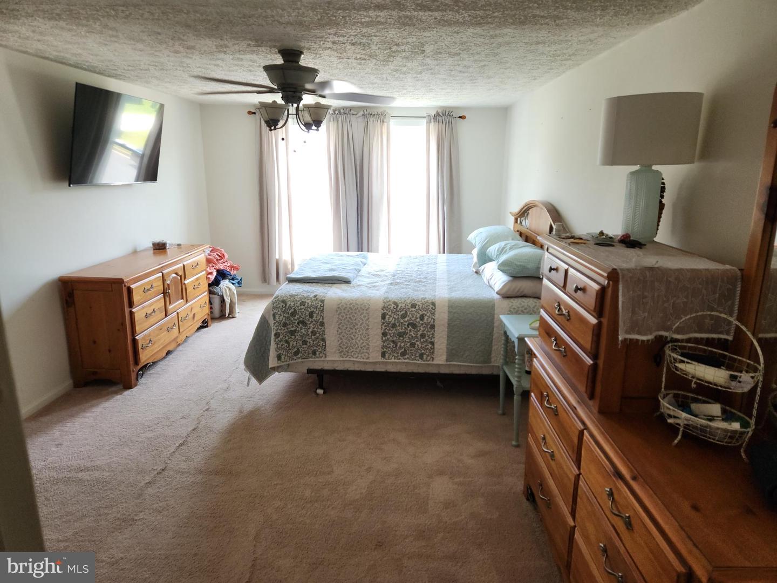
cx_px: 388
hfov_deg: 73.9
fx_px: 516
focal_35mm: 23
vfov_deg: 58.9
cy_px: 292
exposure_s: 1/60
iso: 100
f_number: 1.8
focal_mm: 5.4
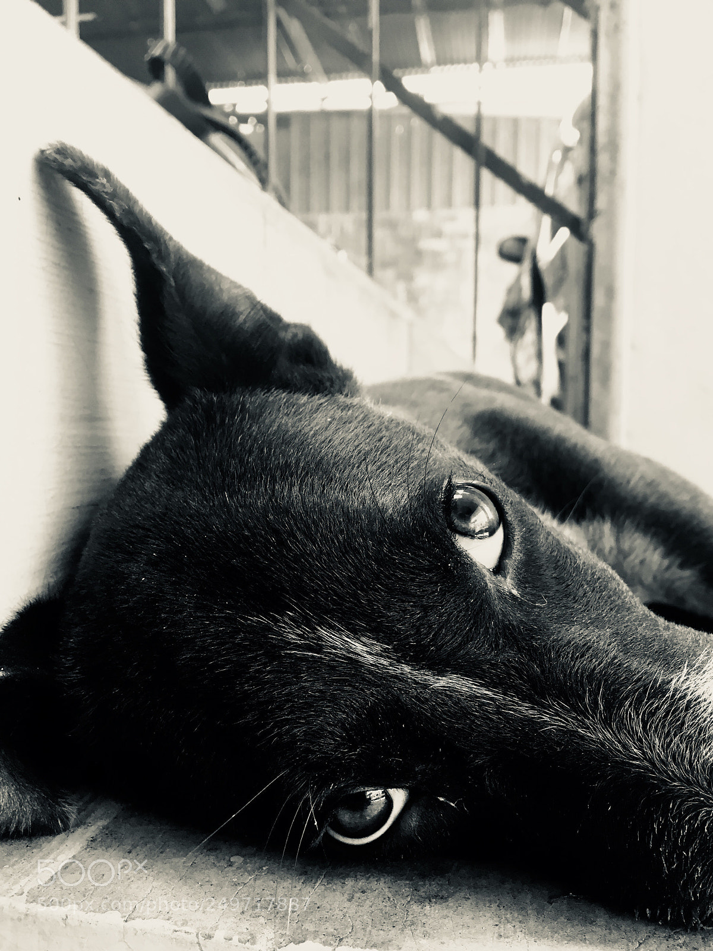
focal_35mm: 29
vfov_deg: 61.7
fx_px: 796
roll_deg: -0.2
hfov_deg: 48.2
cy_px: 476
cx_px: 356
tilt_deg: -5.0
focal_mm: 4.15
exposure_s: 1/33
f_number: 2.2
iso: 25
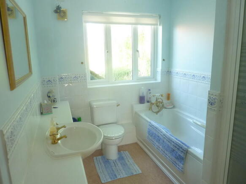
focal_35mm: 25
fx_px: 178
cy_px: 92
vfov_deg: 54.9
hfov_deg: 69.4
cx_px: 123
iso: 250
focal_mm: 4.1
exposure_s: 1/30
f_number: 3.3
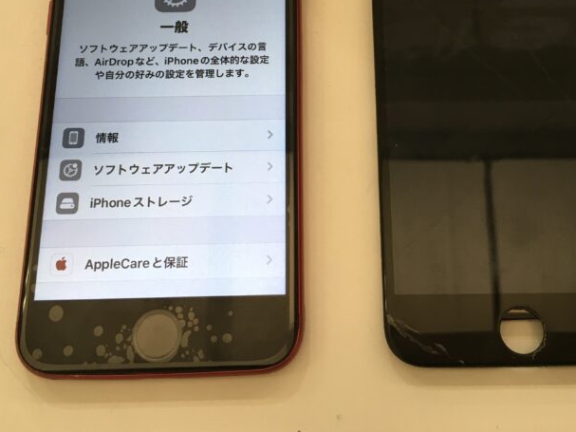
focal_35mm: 43
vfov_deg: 33.0
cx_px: 330
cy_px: 113
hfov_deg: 43.7
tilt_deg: -72.7
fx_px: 715
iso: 32
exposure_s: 1/30
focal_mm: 4.15
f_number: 2.2
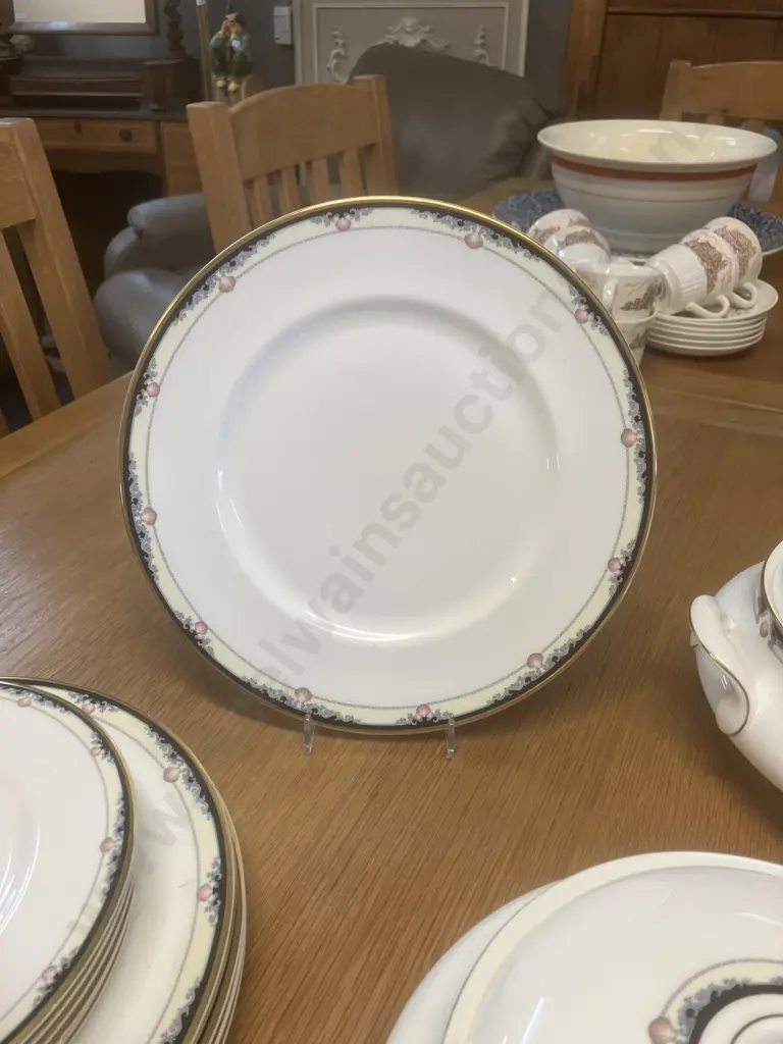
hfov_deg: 49.7
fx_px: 844
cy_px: 522
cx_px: 392
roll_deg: +0.1
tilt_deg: -30.4
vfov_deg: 63.4
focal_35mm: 28
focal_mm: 3.99
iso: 80
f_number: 1.8
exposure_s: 1/100
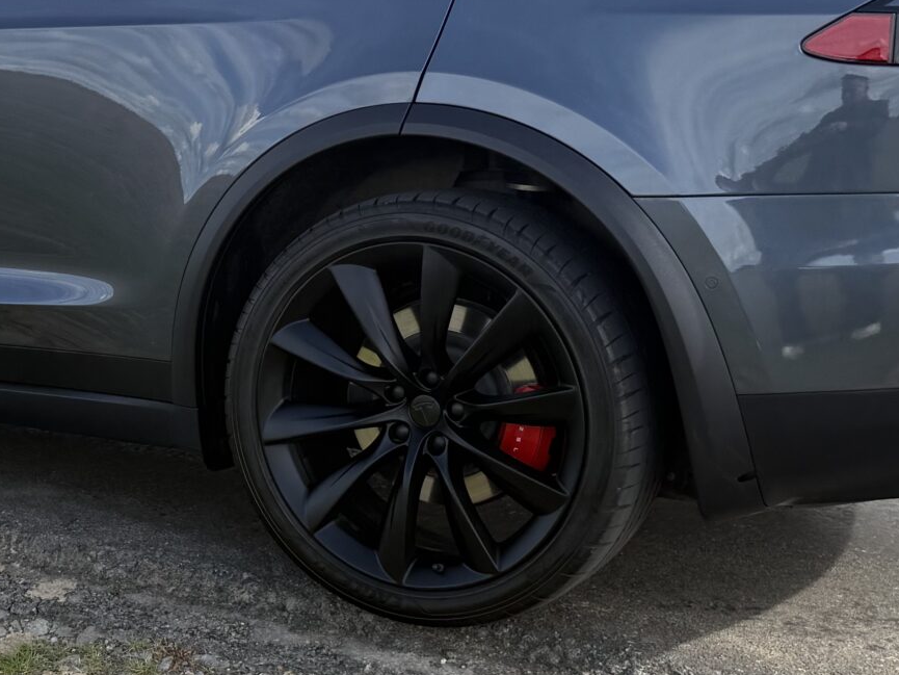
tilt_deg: -5.9
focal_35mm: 71
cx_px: 190
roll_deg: +0.3
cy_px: 271
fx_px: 1844
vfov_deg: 20.7
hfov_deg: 26.9
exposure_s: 1/2370
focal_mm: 6.76
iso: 80
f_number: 1.78
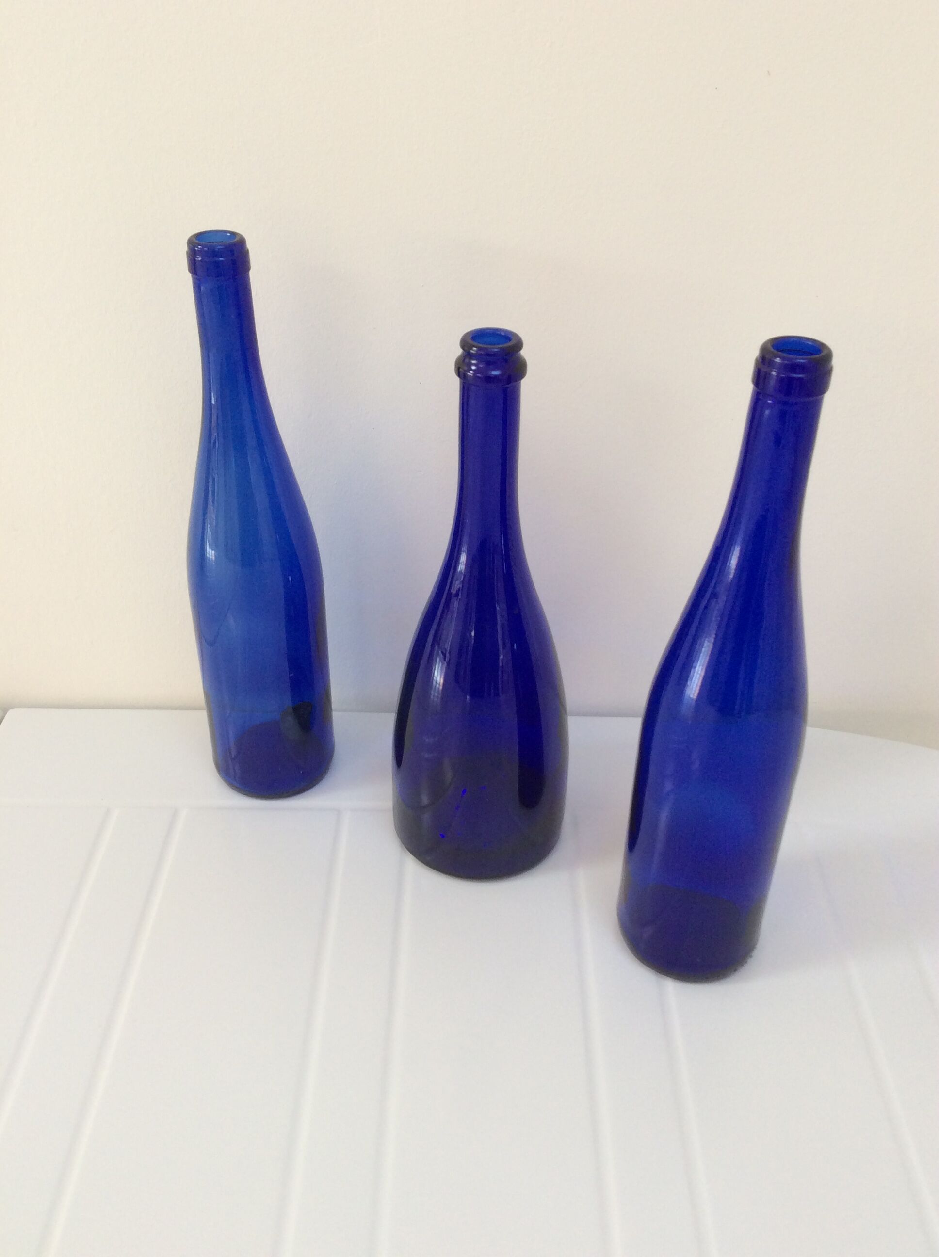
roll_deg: +0.1
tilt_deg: -35.4
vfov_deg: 56.9
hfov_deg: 44.1
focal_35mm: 32
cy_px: 628
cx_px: 470
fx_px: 1160
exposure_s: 1/24
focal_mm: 3.3
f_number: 2.4
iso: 40
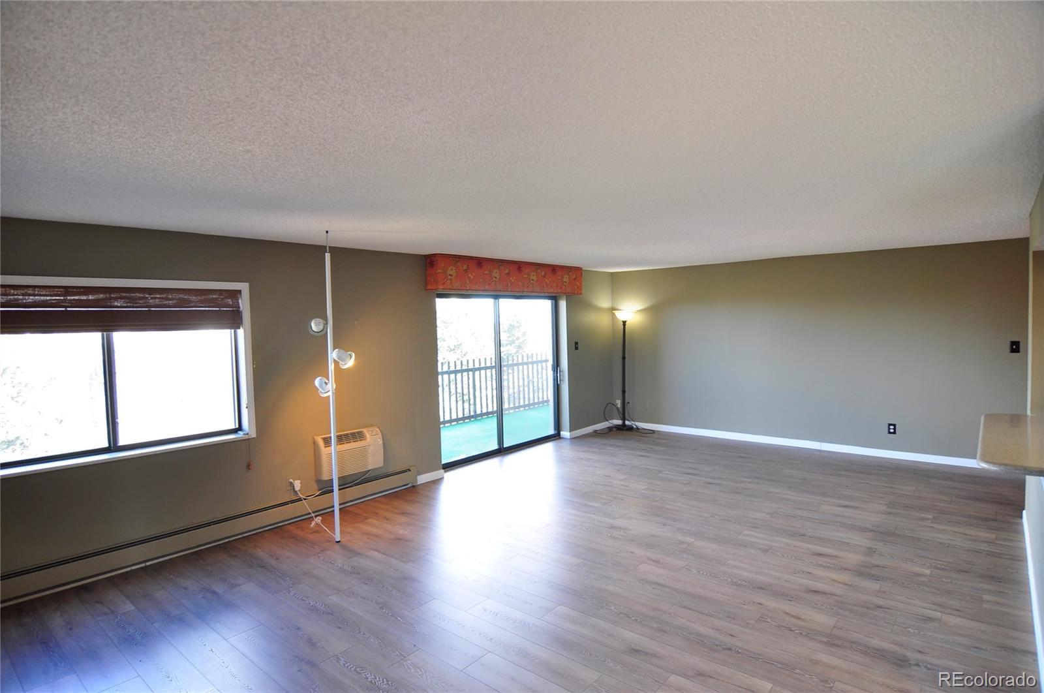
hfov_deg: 90.1
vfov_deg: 67.2
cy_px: 346
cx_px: 522
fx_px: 521
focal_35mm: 18
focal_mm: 12
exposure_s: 1/15
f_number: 4
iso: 200
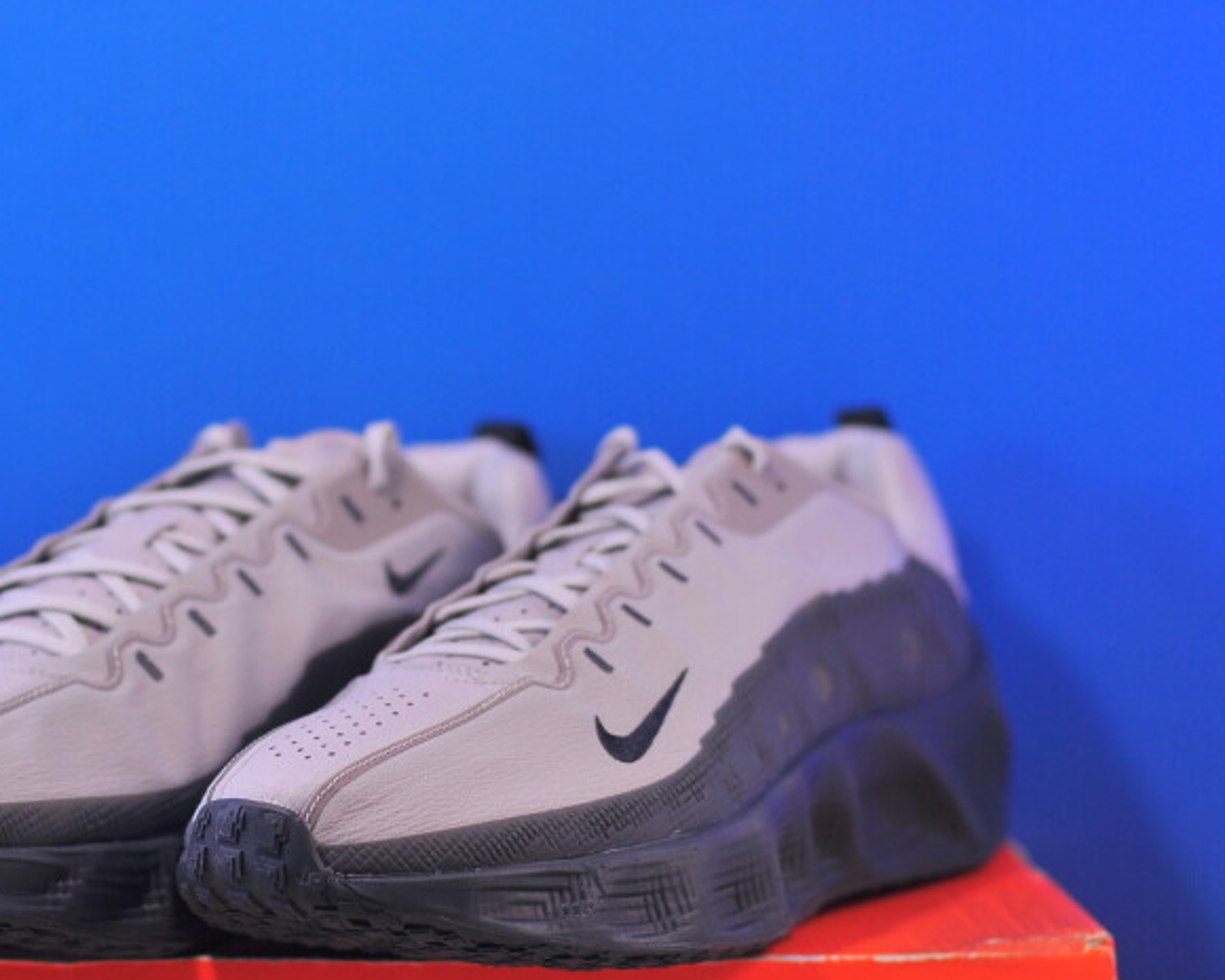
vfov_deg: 15.9
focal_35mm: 97
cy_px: 502
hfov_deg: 19.7
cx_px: 410
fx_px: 3517
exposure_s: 1/320
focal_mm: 50
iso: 250
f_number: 2.5
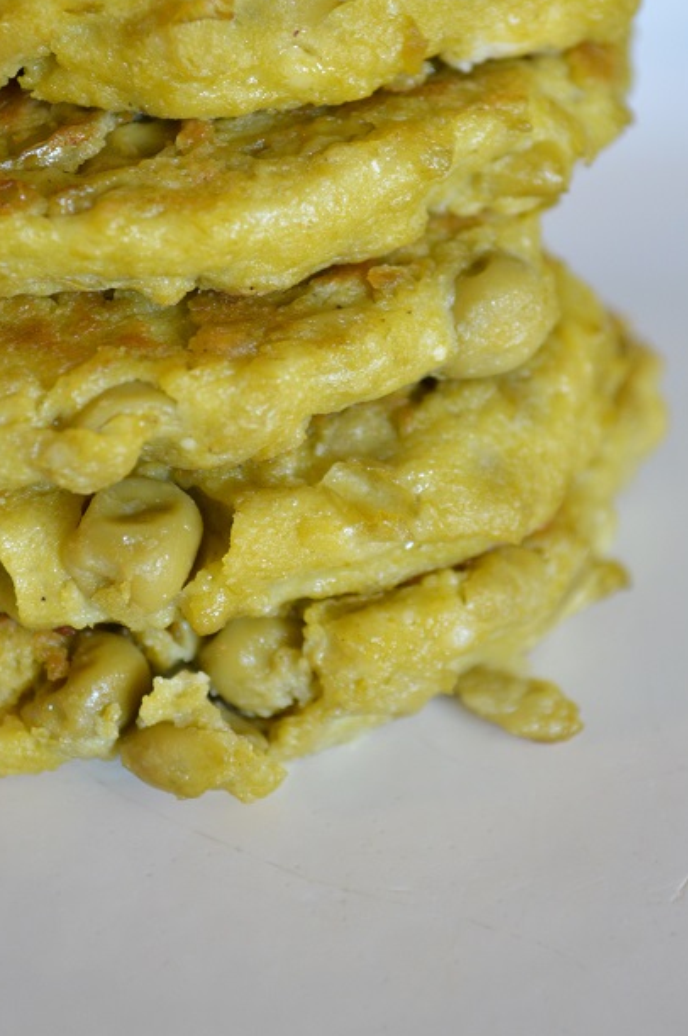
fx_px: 2672
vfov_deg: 21.9
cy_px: 407
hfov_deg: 14.7
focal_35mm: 93
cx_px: 407
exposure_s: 1/25
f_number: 5.3
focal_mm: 42
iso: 800
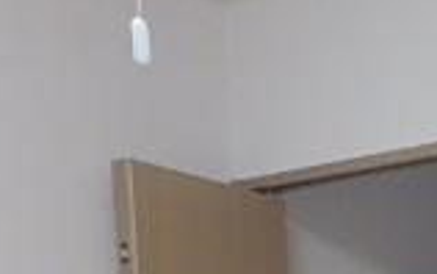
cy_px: 653
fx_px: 1073
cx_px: 708
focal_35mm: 90
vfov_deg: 11.9
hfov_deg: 19.2
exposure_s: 1/30
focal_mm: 3.7
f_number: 3.5
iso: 320
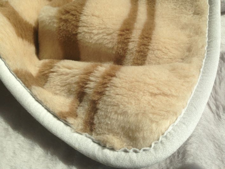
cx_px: 112
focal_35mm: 33
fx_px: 215
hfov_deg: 55.3
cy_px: 84
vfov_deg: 43.0
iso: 50
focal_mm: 4.13
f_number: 2.4
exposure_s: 1/1938
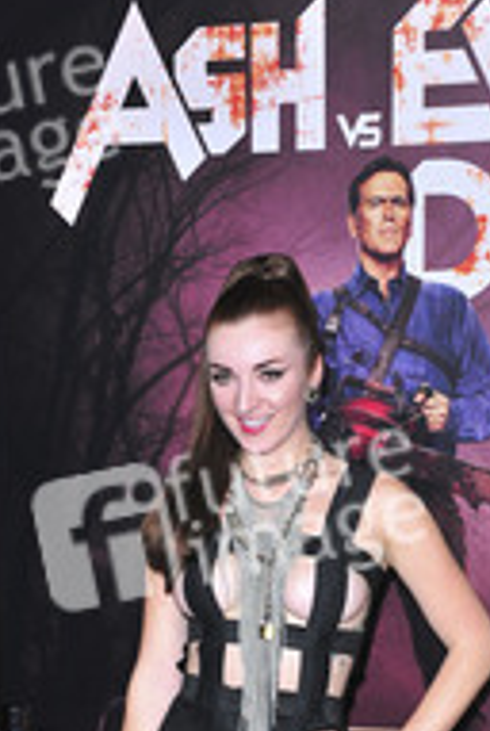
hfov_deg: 14.6
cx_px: 343
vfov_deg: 21.0
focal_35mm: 94
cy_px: 712
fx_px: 1912
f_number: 5.6
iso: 640
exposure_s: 1/320
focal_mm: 45
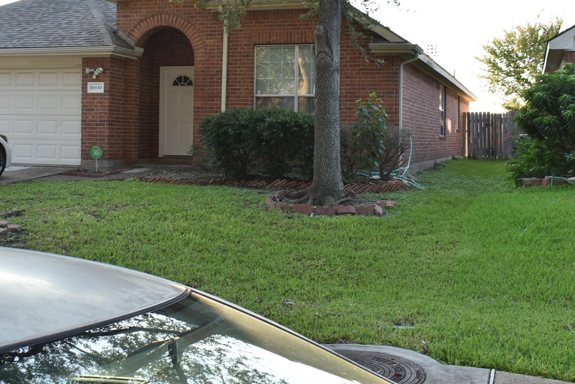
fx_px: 799
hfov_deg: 39.6
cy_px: 130
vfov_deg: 26.9
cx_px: 262
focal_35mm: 50
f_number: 5.6
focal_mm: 22
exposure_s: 1/50
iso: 100
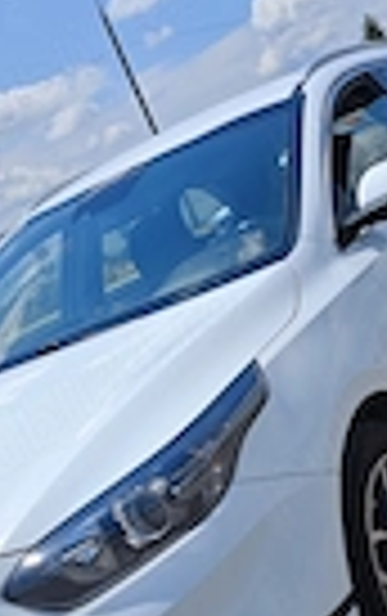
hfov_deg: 18.4
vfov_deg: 28.5
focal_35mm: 71
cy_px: 468
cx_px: 248
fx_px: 1194
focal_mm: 6.55
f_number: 1.6
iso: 50
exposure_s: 1/4501
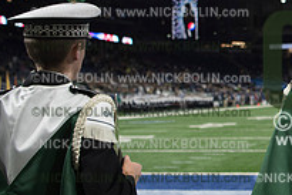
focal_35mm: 68
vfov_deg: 20.0
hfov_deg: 26.0
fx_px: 552
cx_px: 363
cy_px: 79
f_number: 2.8
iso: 1250
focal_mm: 24
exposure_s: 1/1250
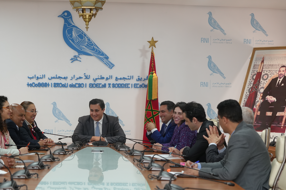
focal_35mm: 84
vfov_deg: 16.3
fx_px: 667
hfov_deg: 24.2
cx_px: 124
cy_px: 110
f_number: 4
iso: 1600
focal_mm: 70
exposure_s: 1/160
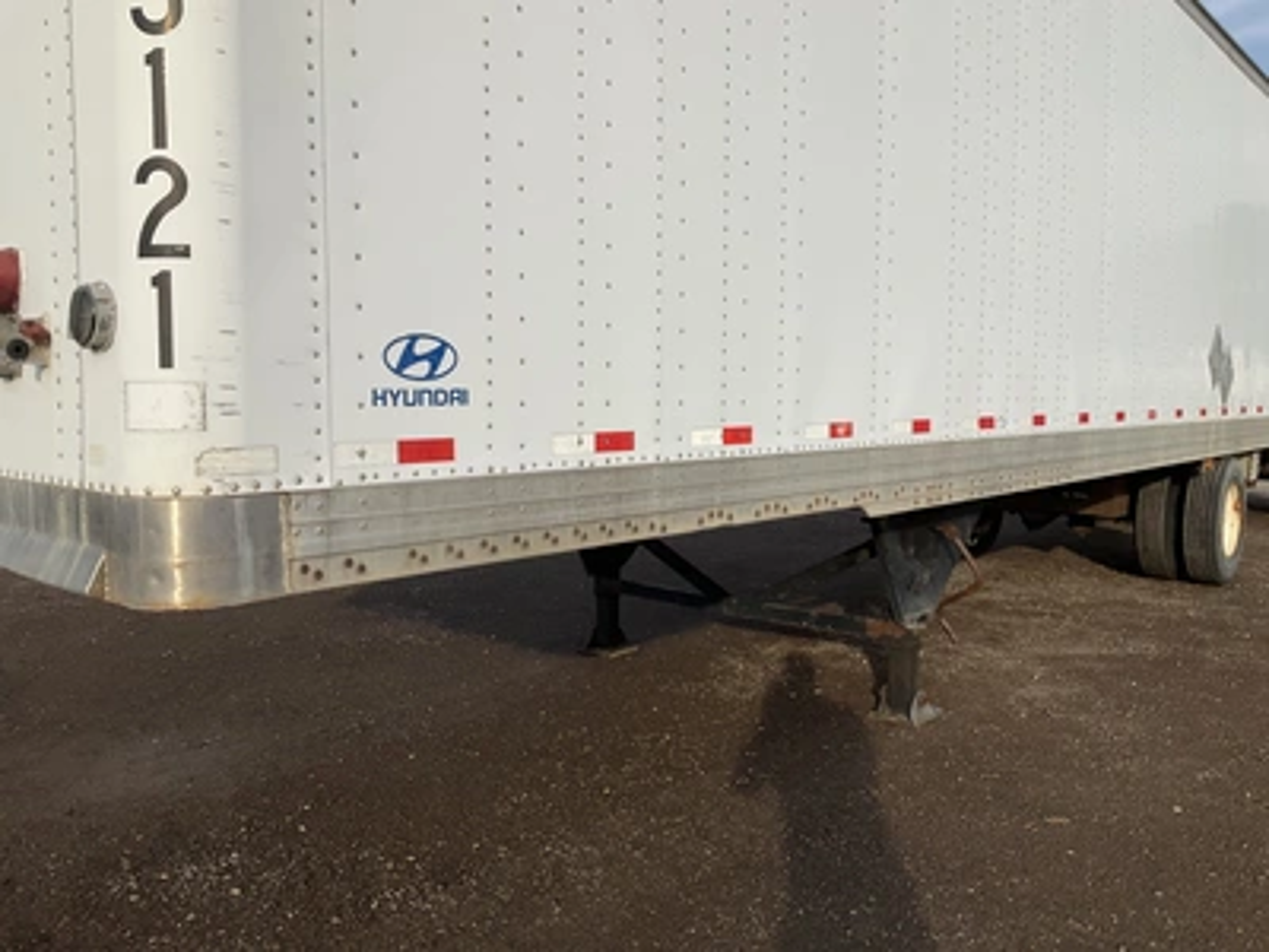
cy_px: 476
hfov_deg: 61.7
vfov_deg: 48.2
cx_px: 634
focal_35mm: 29
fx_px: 1063
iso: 25
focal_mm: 3
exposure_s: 1/1577
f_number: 1.8
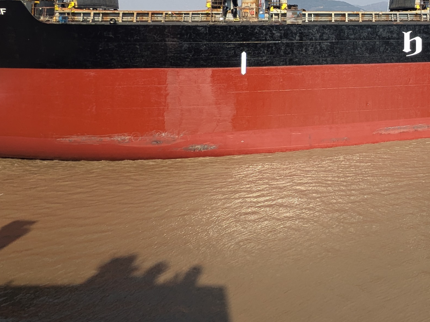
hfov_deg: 39.7
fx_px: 509
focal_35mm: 41
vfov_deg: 31.8
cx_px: 440
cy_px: -17
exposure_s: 1/867
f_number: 2.2
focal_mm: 2.22
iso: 34
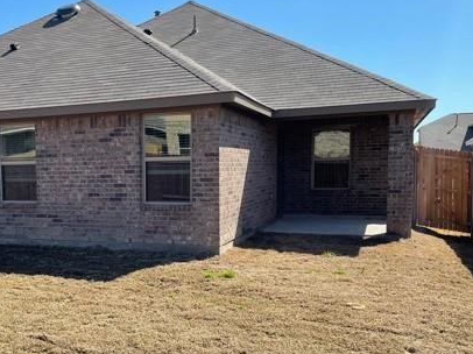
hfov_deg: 44.0
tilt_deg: -4.7
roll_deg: +1.4
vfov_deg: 34.9
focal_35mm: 41
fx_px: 560
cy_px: 218
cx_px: 107
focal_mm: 4.2
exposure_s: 1/2257
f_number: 1.6
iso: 32
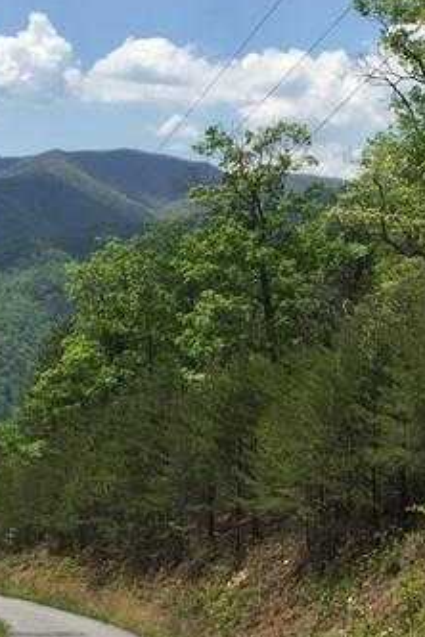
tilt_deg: +1.9
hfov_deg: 17.9
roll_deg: -5.1
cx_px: 448
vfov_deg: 27.3
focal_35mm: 74
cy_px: 287
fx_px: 1310
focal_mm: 4.15
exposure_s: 1/3049
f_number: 2.2
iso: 32
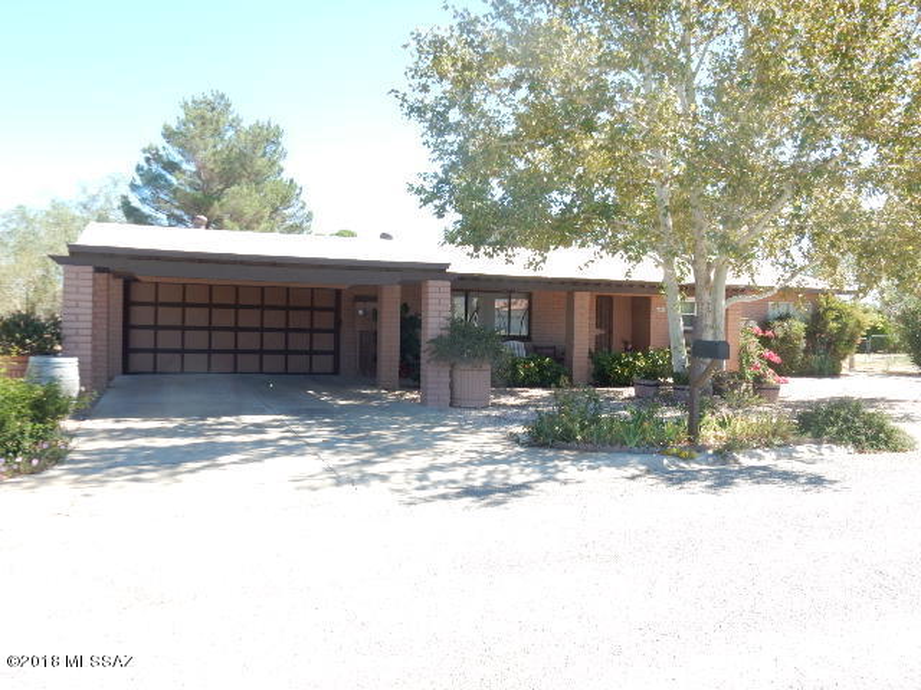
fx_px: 798
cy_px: 345
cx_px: 460
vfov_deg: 46.8
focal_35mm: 30
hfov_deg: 60.0
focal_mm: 5.4
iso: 125
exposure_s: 1/250
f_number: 4
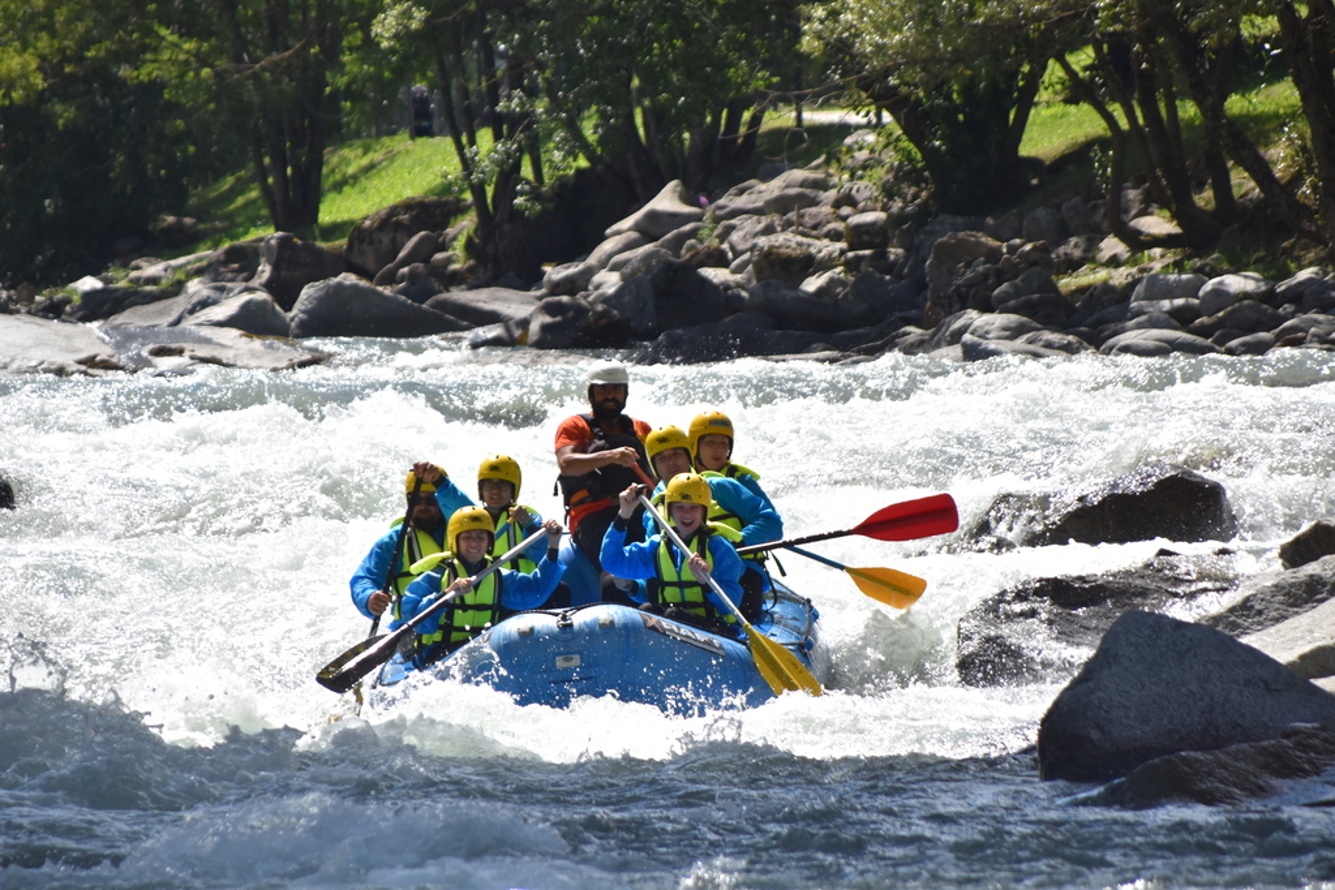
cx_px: 668
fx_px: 11126
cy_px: 445
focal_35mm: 300
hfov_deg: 6.9
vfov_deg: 4.6
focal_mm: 200
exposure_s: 1/1600
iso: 400
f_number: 6.3
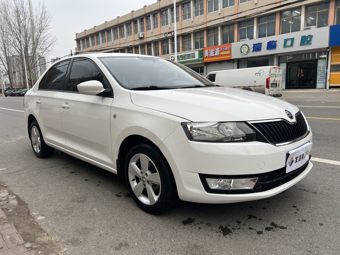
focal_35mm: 26
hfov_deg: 67.3
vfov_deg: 53.1
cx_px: 170
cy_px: 128
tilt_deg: -9.6
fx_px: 255
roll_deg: +1.9
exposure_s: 1/1029
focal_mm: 5.7
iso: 50
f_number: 1.5
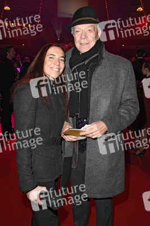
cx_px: 75
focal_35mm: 33
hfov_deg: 39.9
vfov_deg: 57.3
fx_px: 207
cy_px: 113
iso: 2500
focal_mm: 22
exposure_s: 1/125
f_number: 6.3
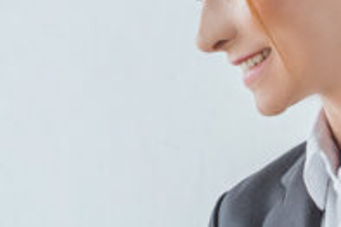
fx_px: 2461
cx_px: -138
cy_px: 505
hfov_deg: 7.8
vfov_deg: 5.1
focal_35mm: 260
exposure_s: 1/250
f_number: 3.5
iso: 320
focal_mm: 50
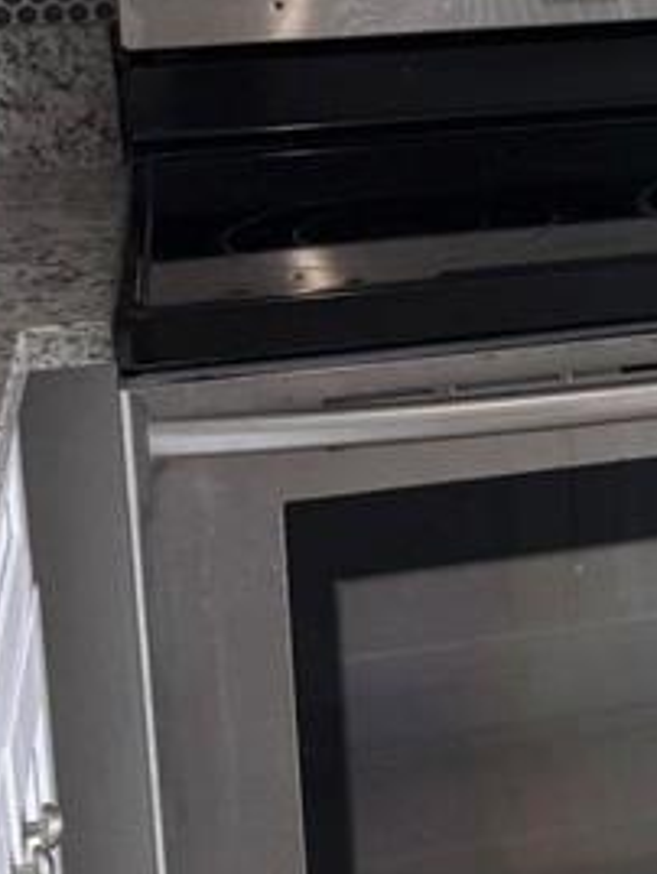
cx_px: 1314
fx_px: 2706
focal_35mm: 107
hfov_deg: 12.3
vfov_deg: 18.0
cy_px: 45
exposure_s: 1/120
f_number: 1.78
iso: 80
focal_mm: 6.76
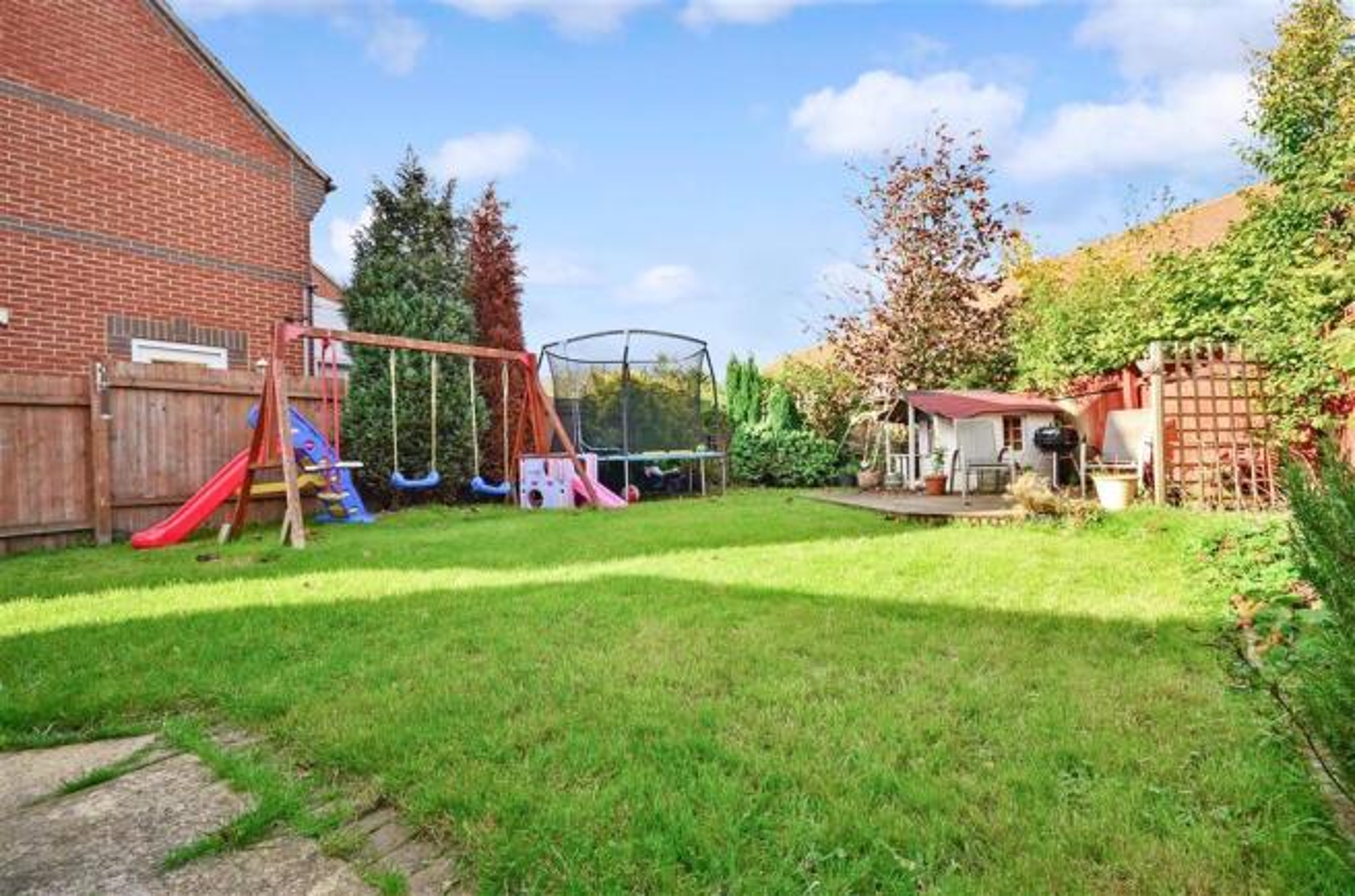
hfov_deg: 100.5
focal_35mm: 15
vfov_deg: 77.0
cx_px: 678
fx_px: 563
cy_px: 448
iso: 200
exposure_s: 1/125
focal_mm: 10
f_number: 7.1
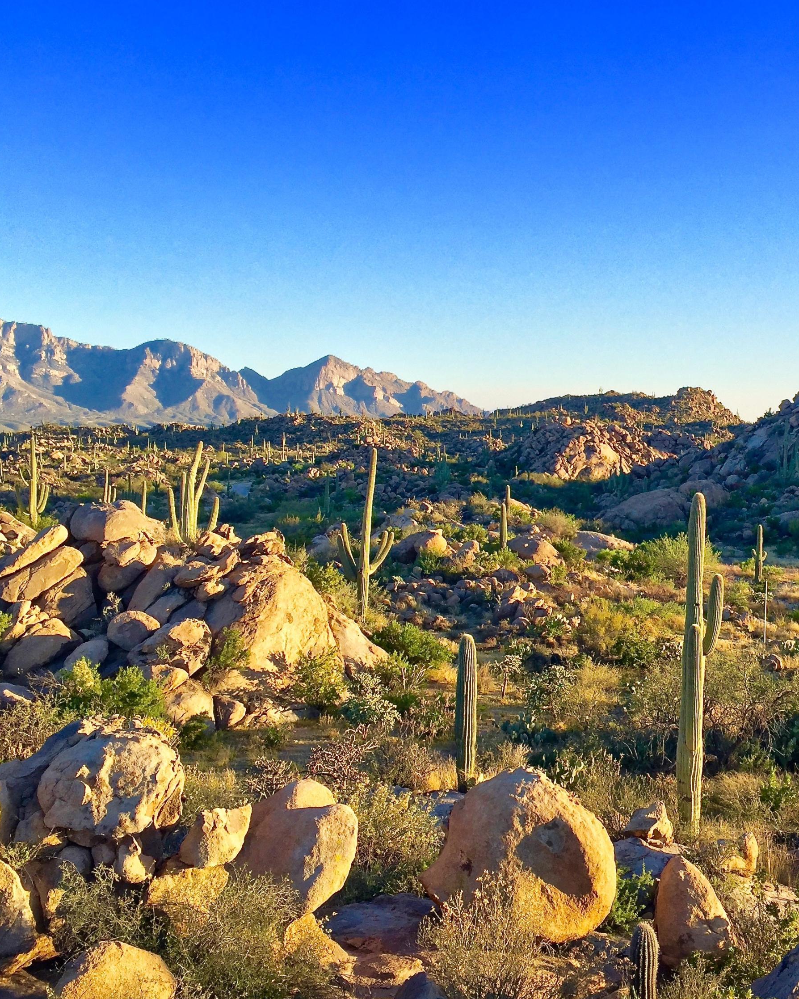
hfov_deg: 38.4
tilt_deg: -3.2
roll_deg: -1.4
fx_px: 1123
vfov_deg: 47.9
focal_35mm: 38
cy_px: 502
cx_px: 573
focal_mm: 4.15
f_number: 2.2
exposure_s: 1/694
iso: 32
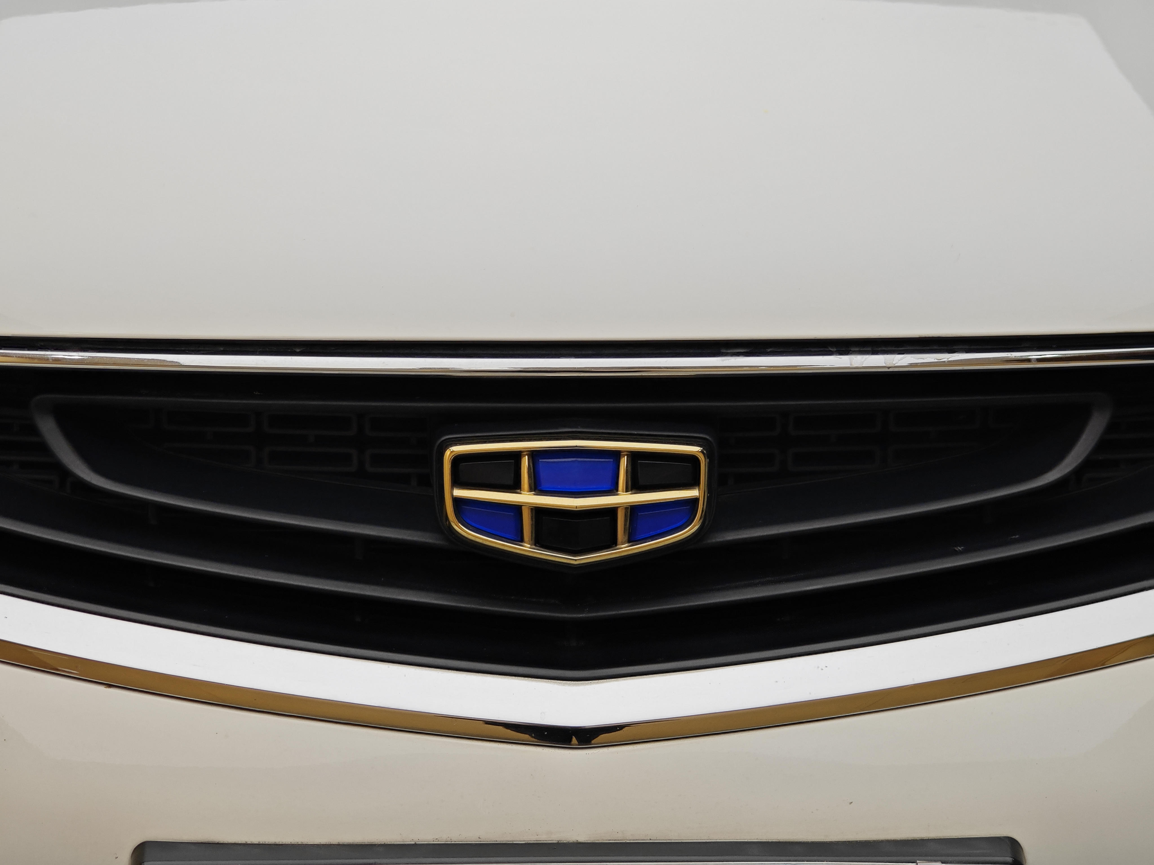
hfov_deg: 26.0
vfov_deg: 19.6
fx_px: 2500
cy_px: 432
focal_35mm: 75
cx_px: 577
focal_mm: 9.87
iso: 64
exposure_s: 1/100
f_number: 1.8
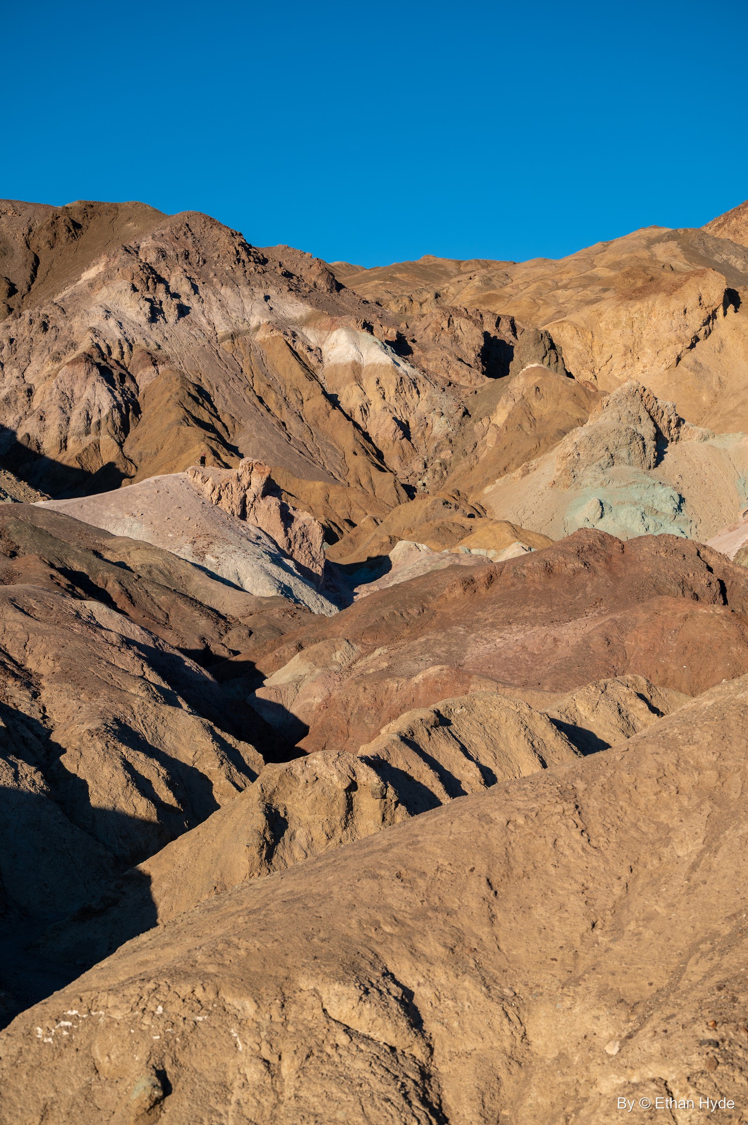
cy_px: 562
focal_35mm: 70
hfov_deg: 19.4
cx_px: 374
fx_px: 2184
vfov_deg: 28.9
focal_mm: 70
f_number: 3.5
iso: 100
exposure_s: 1/640
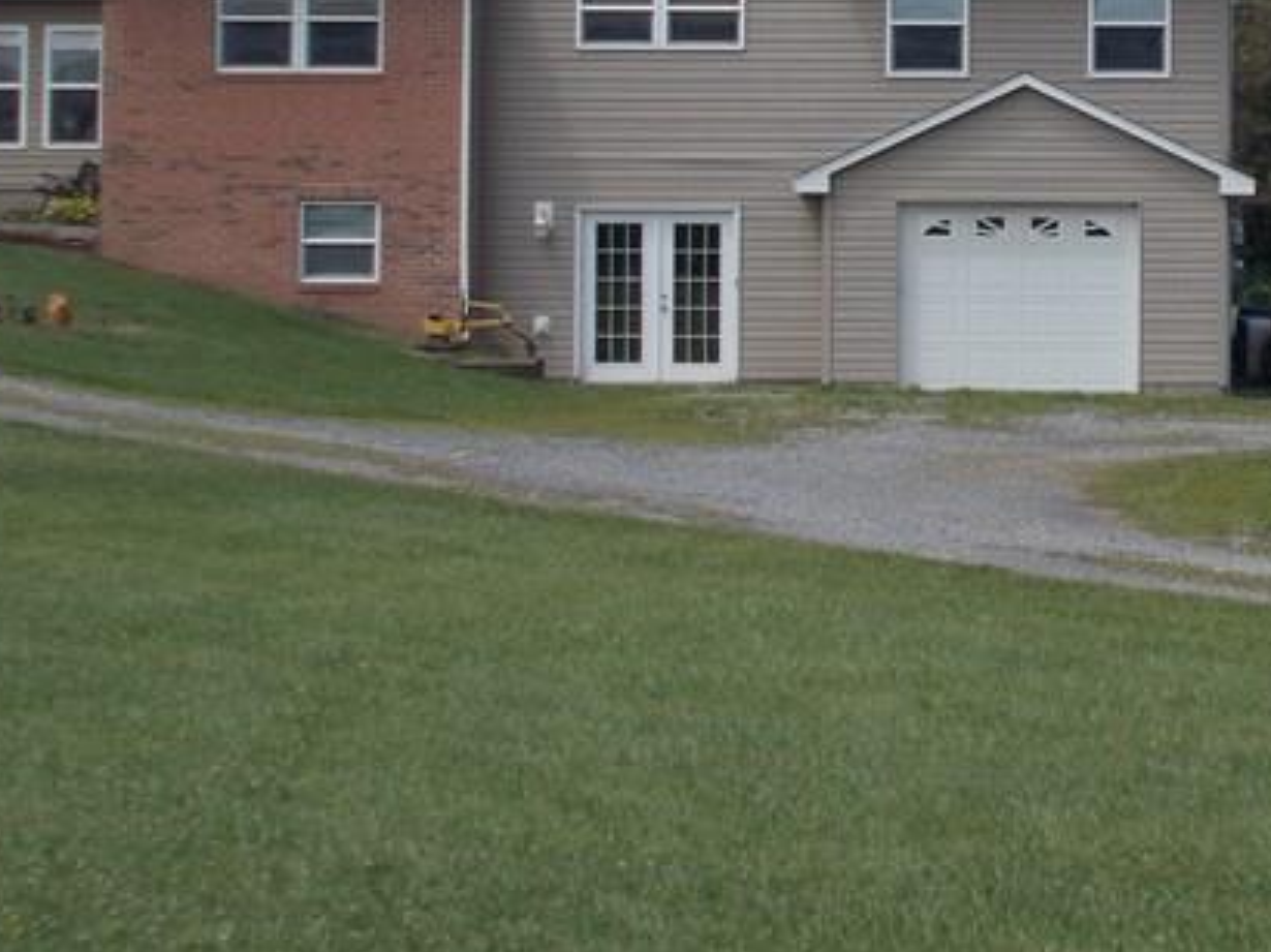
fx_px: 4587
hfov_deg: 15.6
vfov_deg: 11.7
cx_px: 1144
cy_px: -28
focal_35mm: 125
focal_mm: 9
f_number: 11.3
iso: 80
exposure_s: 1/125
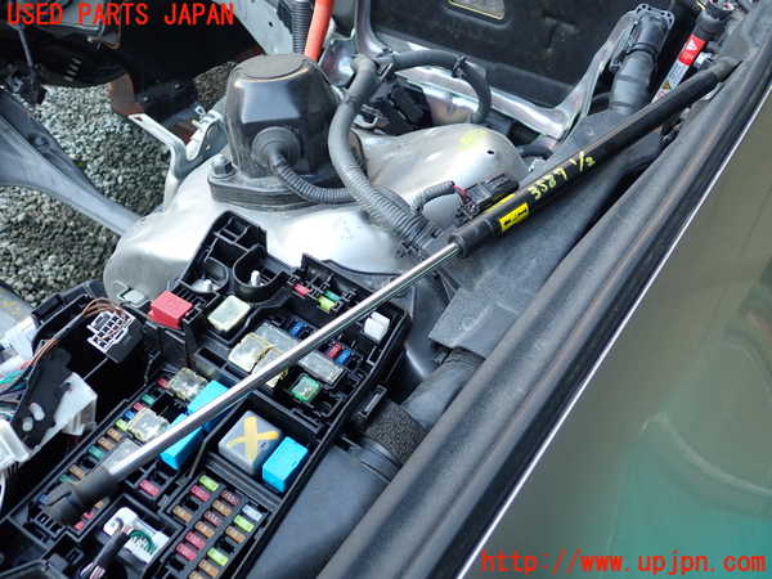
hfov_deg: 60.0
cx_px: 386
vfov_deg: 46.8
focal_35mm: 30
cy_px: 290
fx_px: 669
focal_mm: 5.4
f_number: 2.3
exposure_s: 1/80
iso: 200
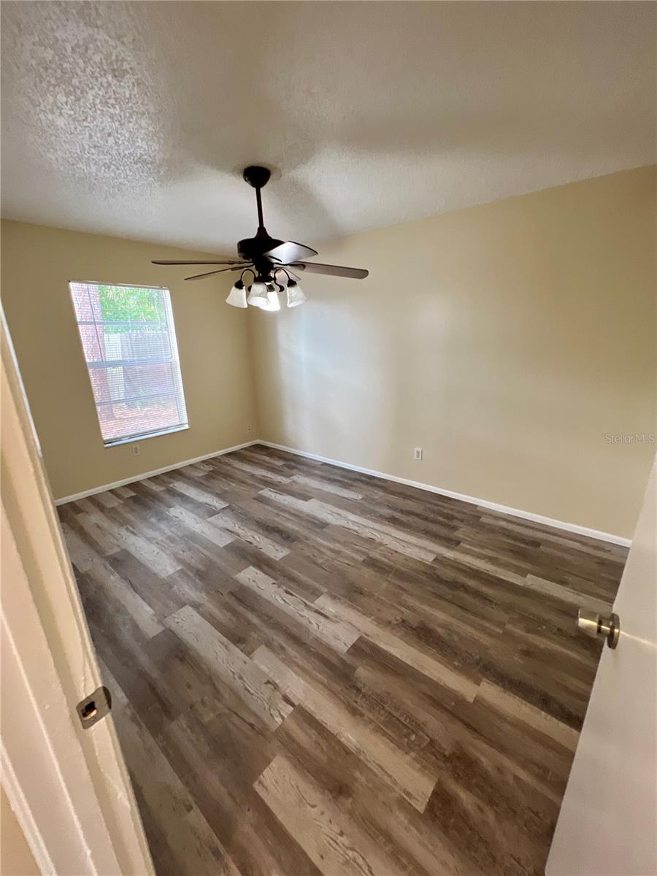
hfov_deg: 89.9
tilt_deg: -15.0
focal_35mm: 13
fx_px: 329
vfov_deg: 106.2
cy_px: 438
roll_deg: +1.0
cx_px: 328
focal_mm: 1.57
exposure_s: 1/30
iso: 125
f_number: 1.8
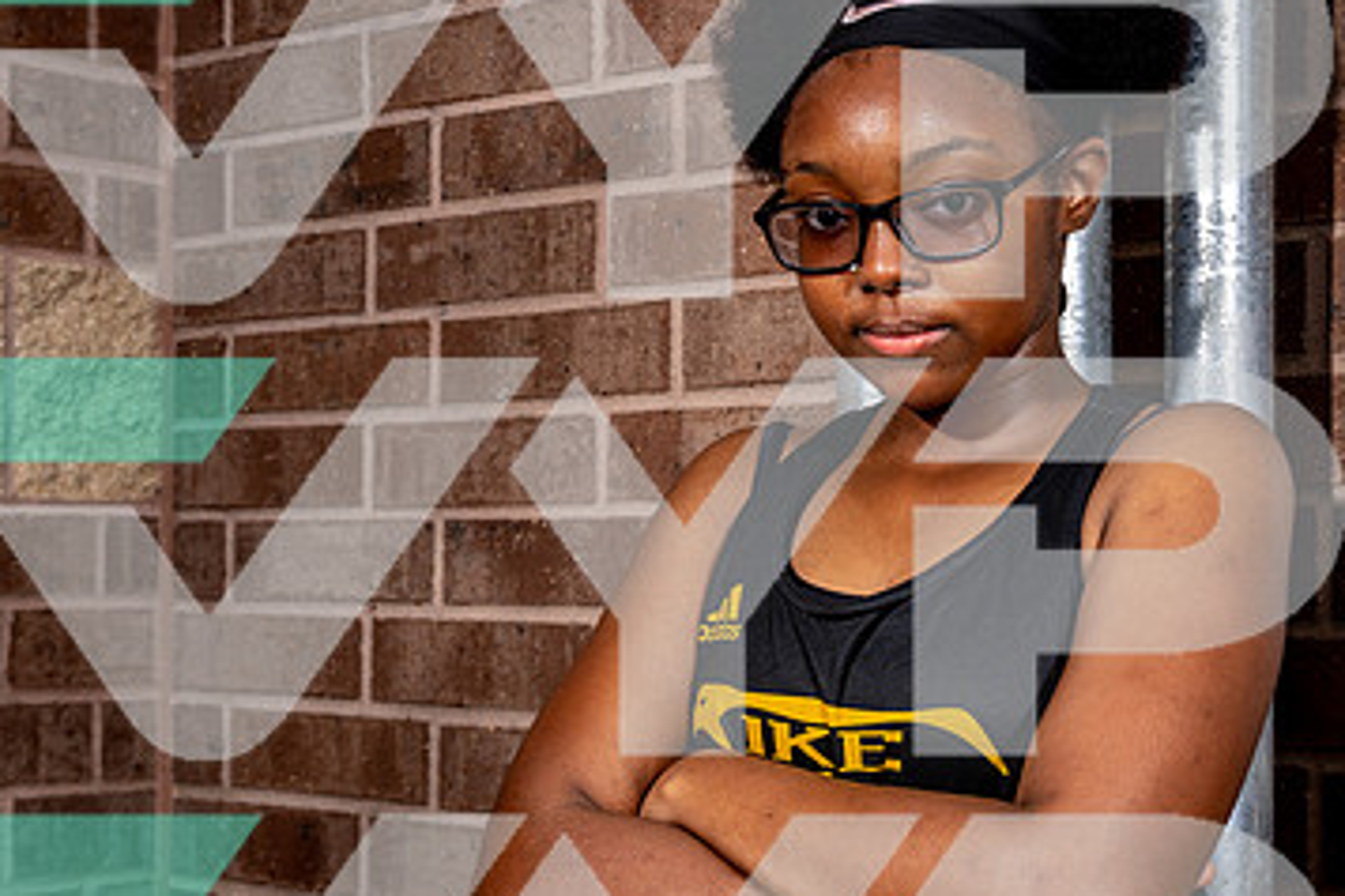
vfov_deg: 19.4
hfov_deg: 28.7
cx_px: 840
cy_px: 559
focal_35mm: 70
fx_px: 2615
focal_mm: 43
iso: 100
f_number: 8
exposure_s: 1/125
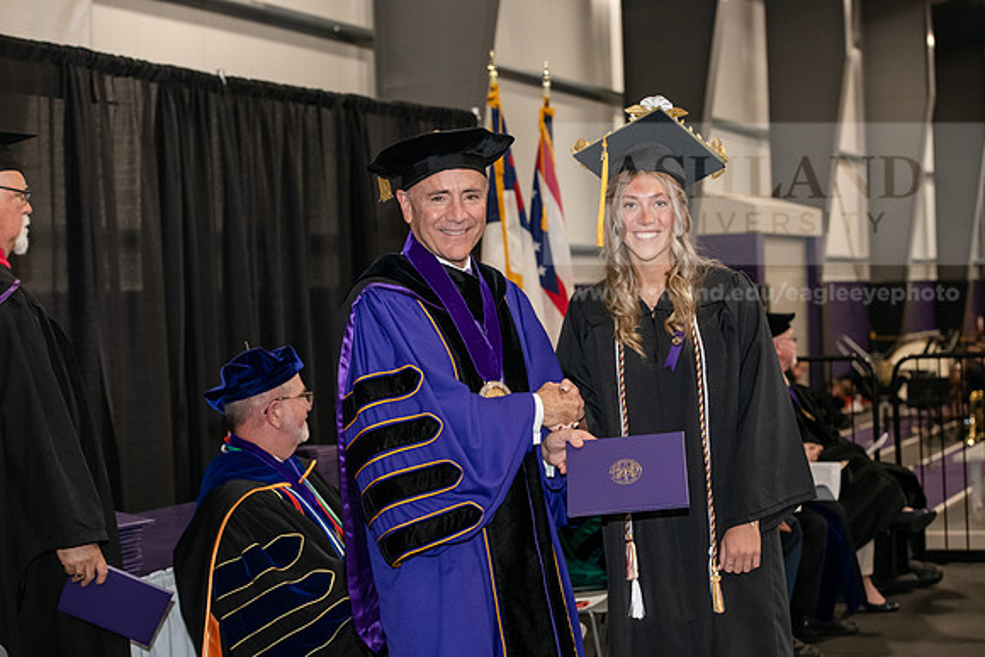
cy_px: 328
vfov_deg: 19.5
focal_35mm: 70
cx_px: 492
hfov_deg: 28.8
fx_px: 1916
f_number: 5
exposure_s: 1/200
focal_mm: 70
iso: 2500
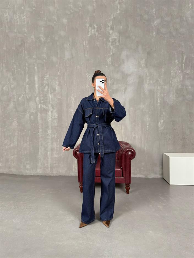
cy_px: 129
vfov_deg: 71.6
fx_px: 179
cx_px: 97
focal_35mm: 24
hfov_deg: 56.8
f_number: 1.78
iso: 200
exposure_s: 1/95
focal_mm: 6.76
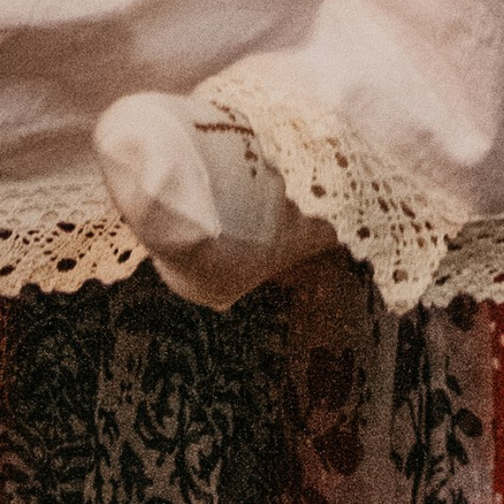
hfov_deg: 5.2
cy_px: -1024
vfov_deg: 5.0
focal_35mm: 335
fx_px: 5518
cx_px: 419
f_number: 3.2
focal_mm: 45
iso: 2500
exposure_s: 1/200
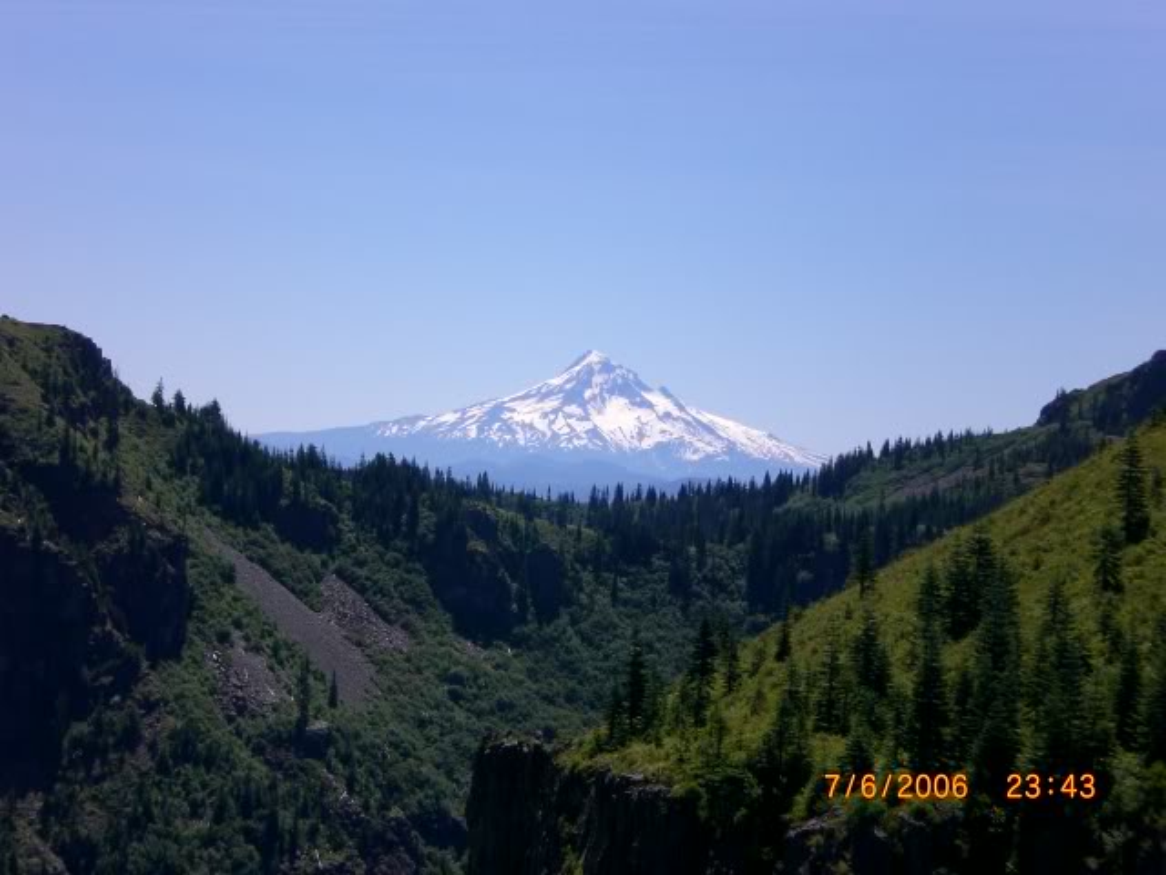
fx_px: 3840
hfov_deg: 17.3
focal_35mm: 114
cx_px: 583
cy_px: 438
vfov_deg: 13.0
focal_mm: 18.9
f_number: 8.4
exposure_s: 1/200
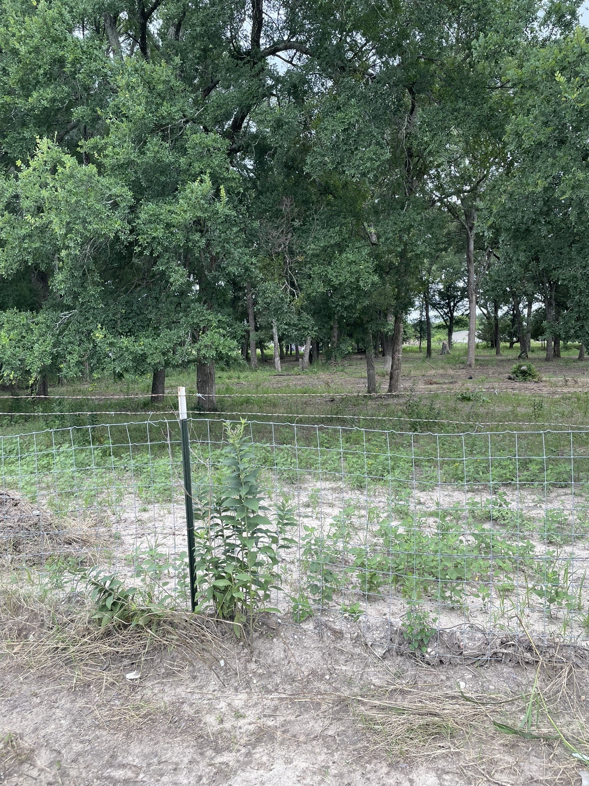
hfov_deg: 53.1
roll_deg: +0.9
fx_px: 590
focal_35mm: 26
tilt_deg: -3.7
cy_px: 393
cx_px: 294
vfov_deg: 67.3
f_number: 1.6
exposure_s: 1/410
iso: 32
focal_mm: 4.2
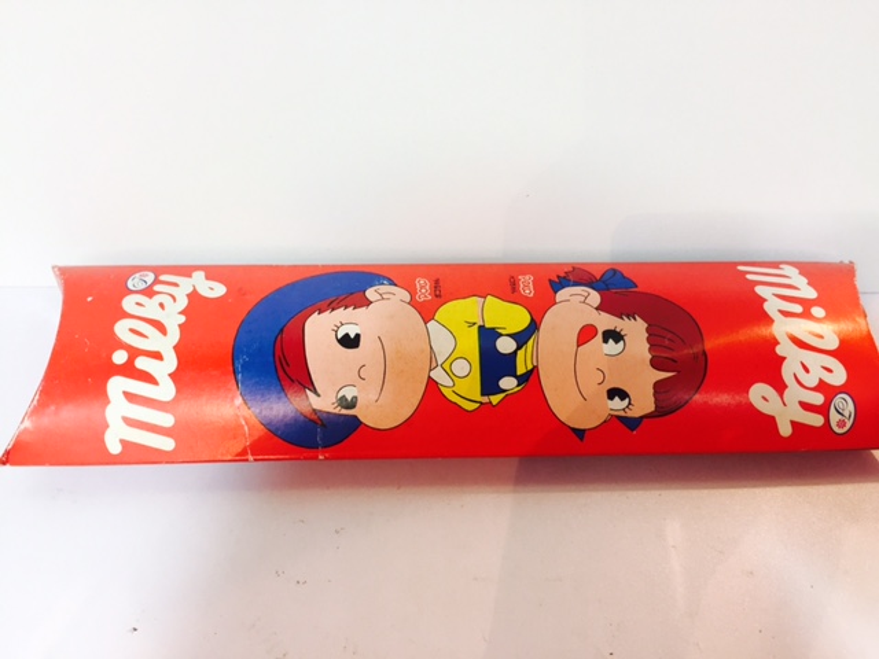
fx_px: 736
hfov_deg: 61.7
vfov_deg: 48.2
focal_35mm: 29
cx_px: 440
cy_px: 330
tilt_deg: -53.9
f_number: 2.2
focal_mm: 4.15
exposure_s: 1/33
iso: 125
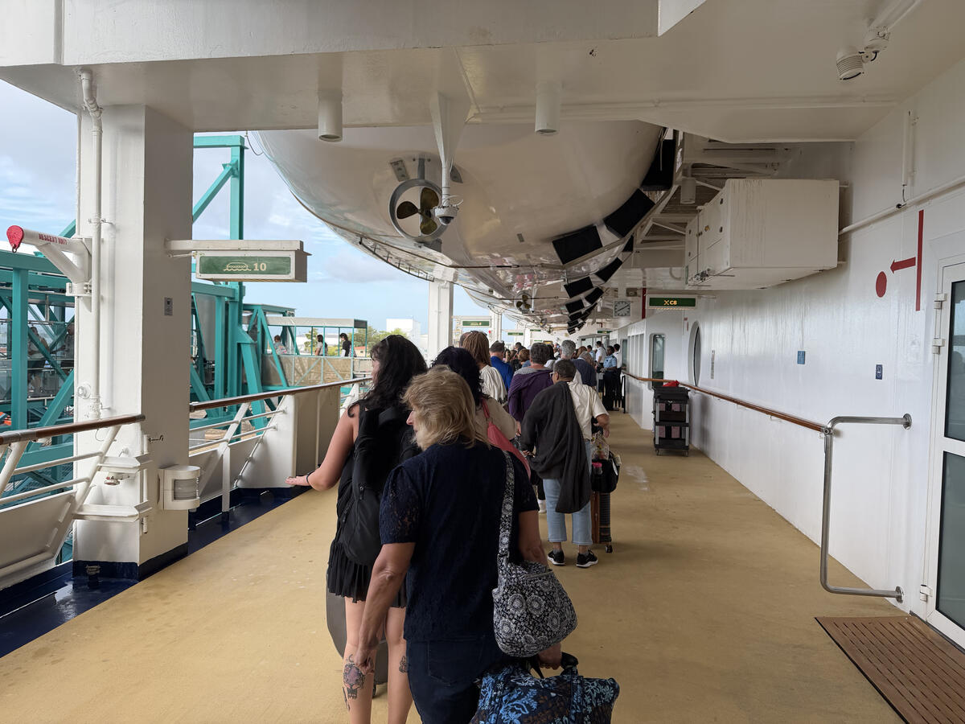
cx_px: 482
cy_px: 362
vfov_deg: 56.8
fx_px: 669
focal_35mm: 24
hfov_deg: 71.6
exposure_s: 1/931
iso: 100
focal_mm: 6.76
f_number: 1.78
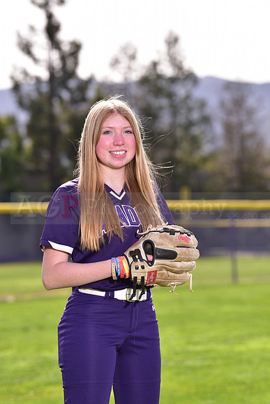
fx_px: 1911
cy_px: 202
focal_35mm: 170
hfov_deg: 8.1
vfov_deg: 12.1
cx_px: 135
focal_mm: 170
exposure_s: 1/250
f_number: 5.6
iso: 80
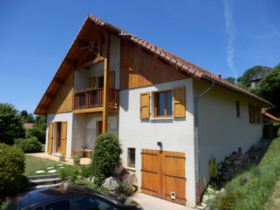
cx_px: 140
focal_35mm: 25
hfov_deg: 69.4
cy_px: 105
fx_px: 202
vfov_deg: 54.9
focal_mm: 4.5
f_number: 8.7
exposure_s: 1/160
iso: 80
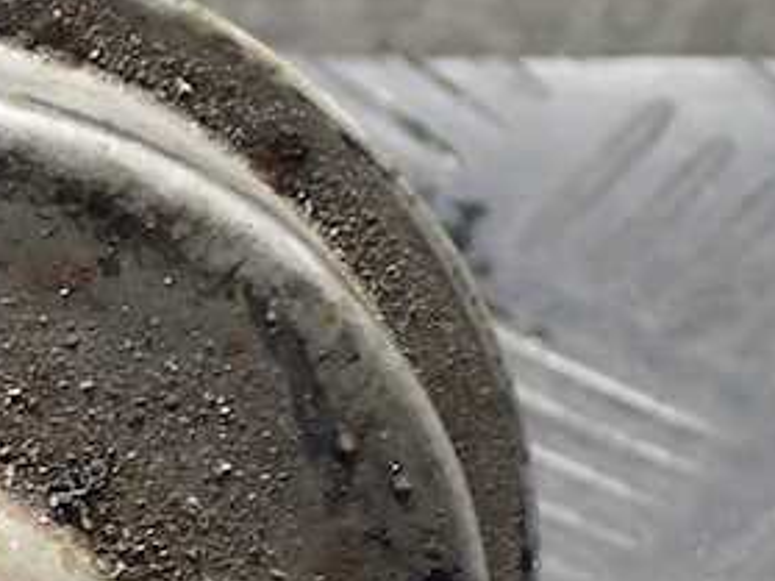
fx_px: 3290
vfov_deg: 10.0
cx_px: -569
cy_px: 595
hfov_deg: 12.4
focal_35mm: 147
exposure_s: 1/50
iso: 200
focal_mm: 7.34
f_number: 2.8
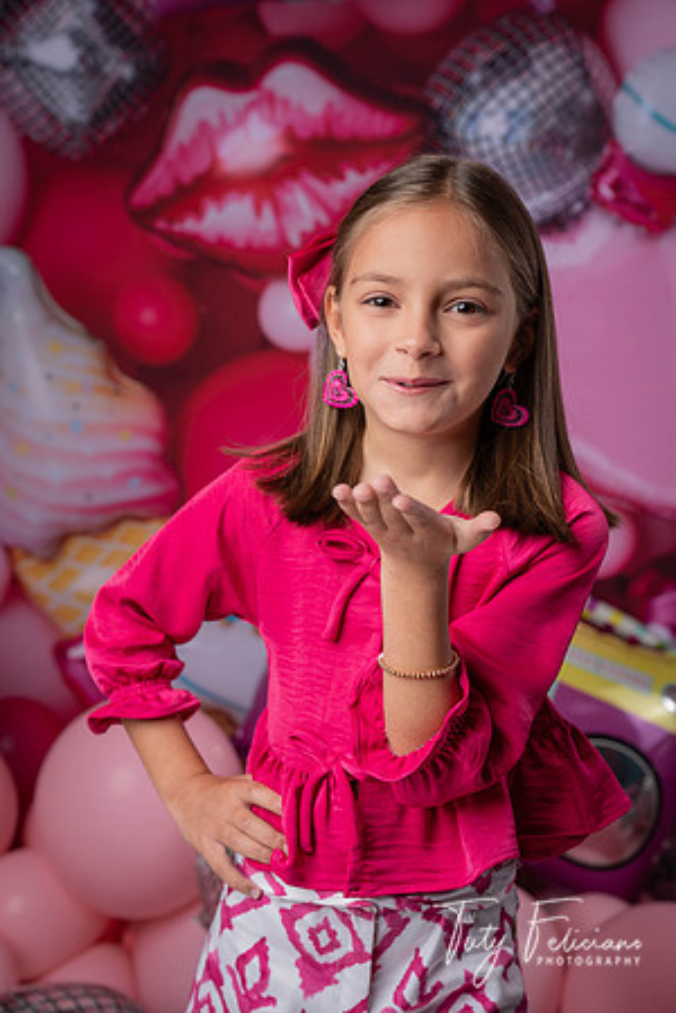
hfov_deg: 27.5
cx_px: 338
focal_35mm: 49
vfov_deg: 40.3
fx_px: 1380
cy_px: 506
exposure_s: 1/160
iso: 64
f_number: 4.5
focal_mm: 49
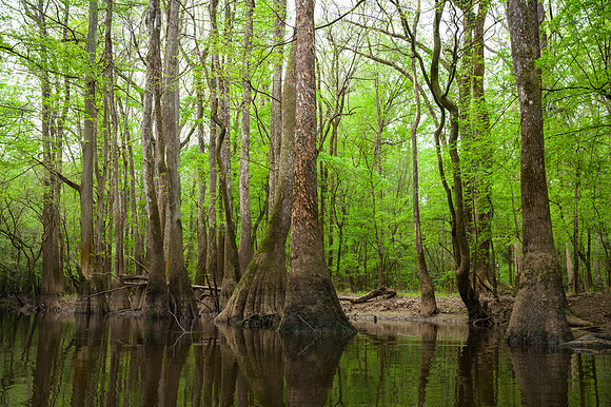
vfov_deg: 35.0
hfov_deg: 50.7
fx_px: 645
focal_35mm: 38
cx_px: 306
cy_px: 204
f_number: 9
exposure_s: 1/320
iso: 1600
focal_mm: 38
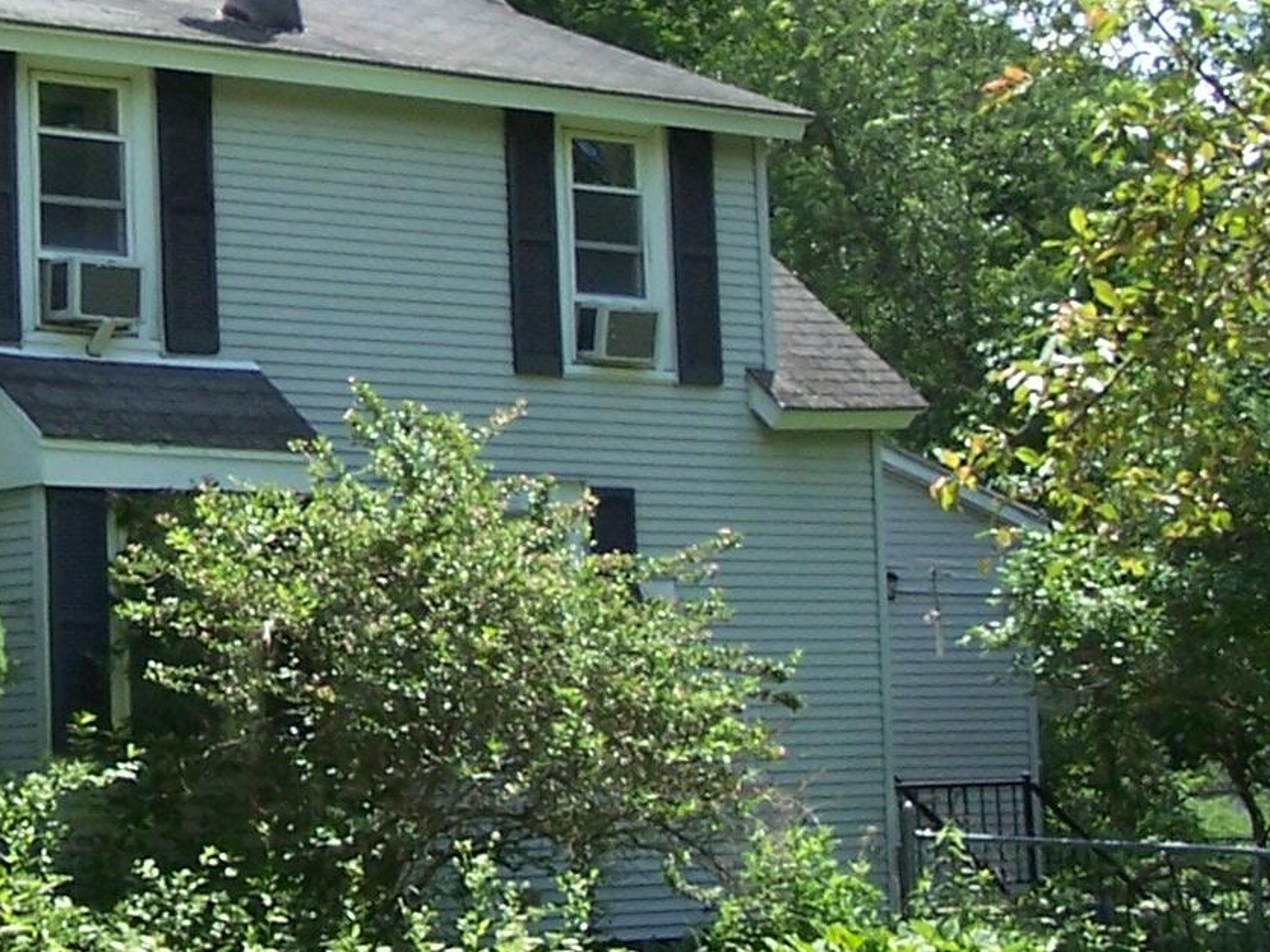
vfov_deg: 12.6
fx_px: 4291
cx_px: 176
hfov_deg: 16.7
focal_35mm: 117
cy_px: 302
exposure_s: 1/500
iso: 80
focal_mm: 6.3
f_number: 2.8
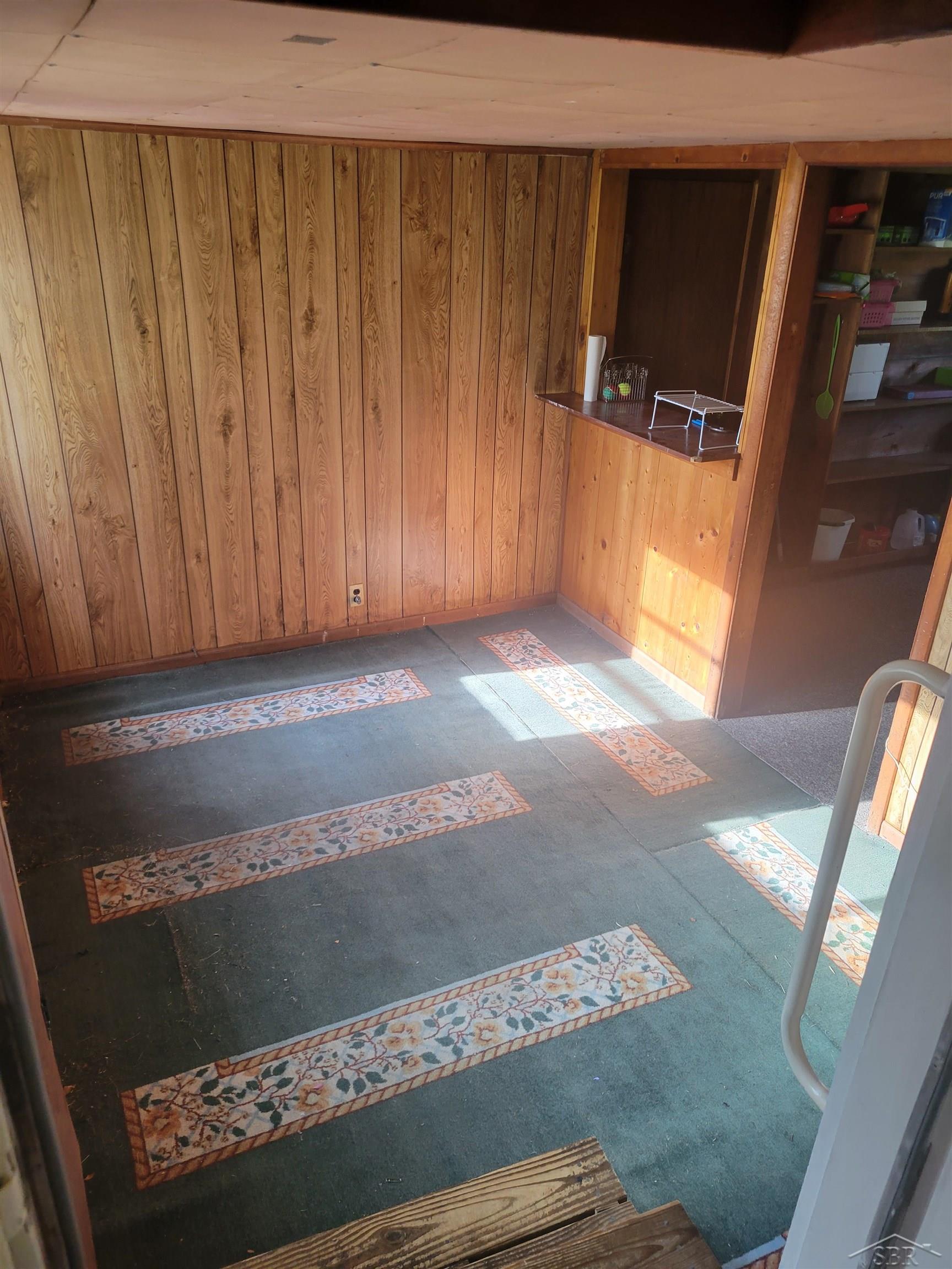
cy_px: 634
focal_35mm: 26
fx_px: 953
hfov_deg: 53.1
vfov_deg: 67.3
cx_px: 476
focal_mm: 5.4
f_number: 1.8
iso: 125
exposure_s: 1/120
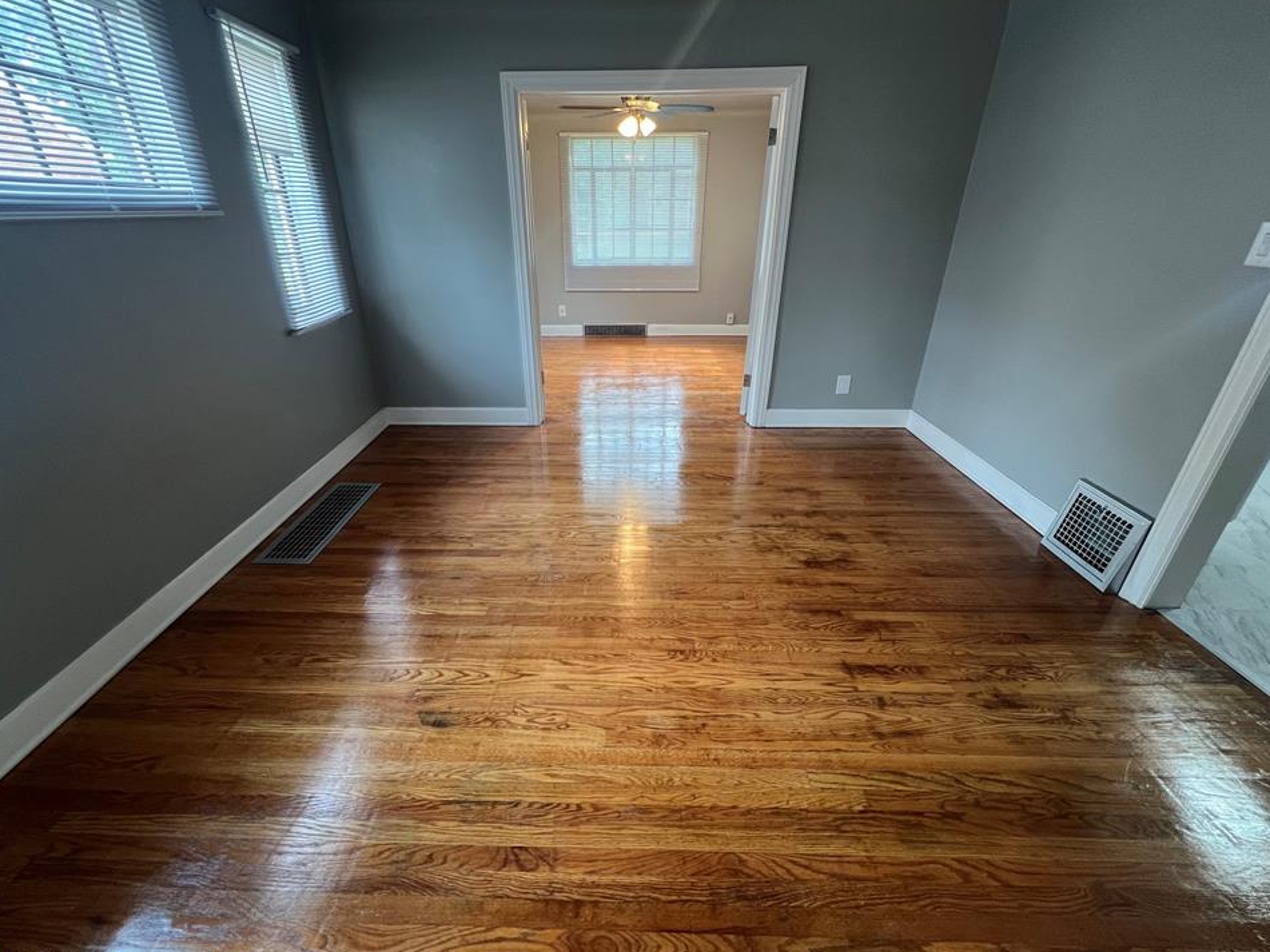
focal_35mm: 14
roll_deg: +0.9
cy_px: 479
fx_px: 514
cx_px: 614
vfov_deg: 85.7
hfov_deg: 102.0
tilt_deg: -26.5
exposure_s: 1/60
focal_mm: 1.57
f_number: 1.8
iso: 160
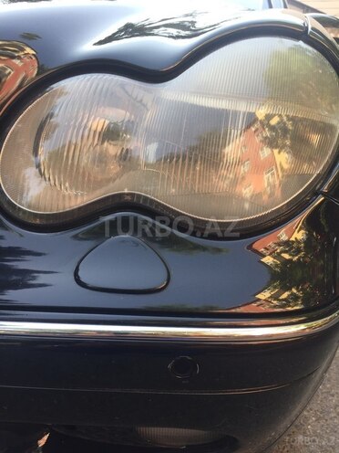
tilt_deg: -20.1
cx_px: 170
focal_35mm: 29
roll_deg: -3.9
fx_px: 379
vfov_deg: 61.7
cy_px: 226
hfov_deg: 48.2
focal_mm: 4.15
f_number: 2.2
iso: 32
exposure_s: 1/100
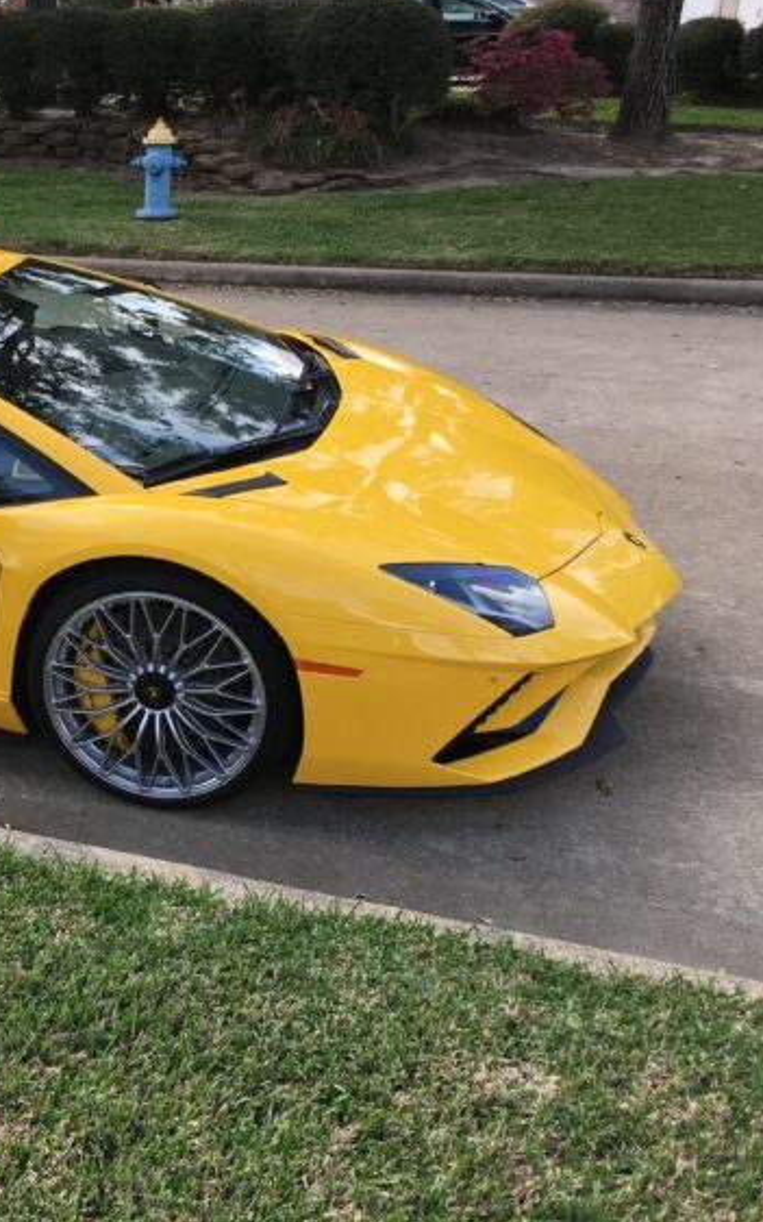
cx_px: -65
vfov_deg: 47.2
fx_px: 1398
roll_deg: +2.8
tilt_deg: -21.3
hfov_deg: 28.0
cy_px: 598
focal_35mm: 42
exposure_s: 1/413
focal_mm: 4.15
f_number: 2.2
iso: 25
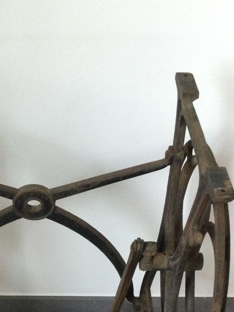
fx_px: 586
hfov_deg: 22.2
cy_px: 309
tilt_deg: -46.1
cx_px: 36
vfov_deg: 28.1
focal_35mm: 65
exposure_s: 1/33
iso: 250
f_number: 2.4
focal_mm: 3.3
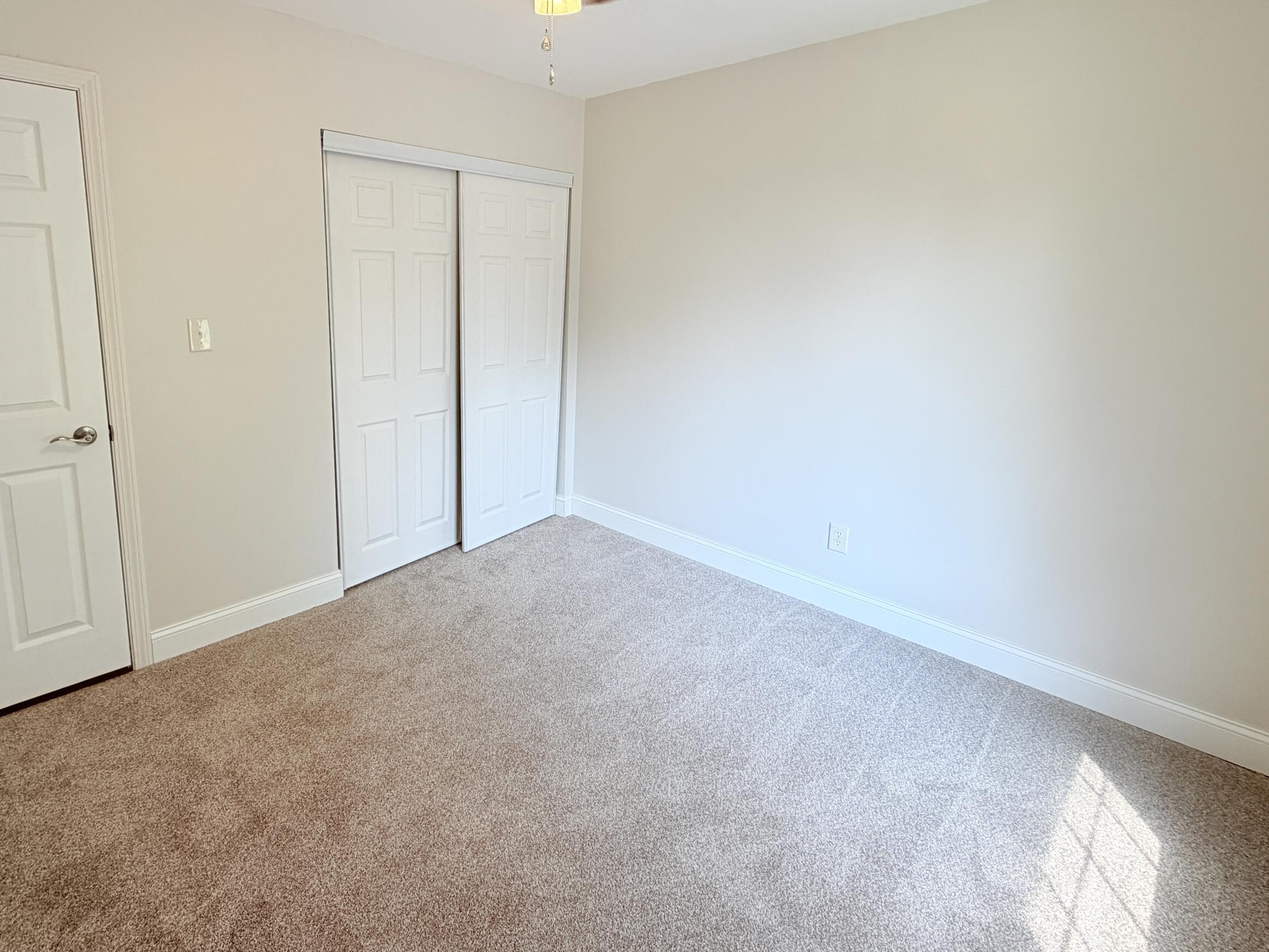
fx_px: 660
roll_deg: -1.0
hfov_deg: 87.1
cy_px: 390
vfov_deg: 71.0
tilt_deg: -10.3
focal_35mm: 18
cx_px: 538
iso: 100
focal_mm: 2.22
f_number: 2.2
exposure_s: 1/120
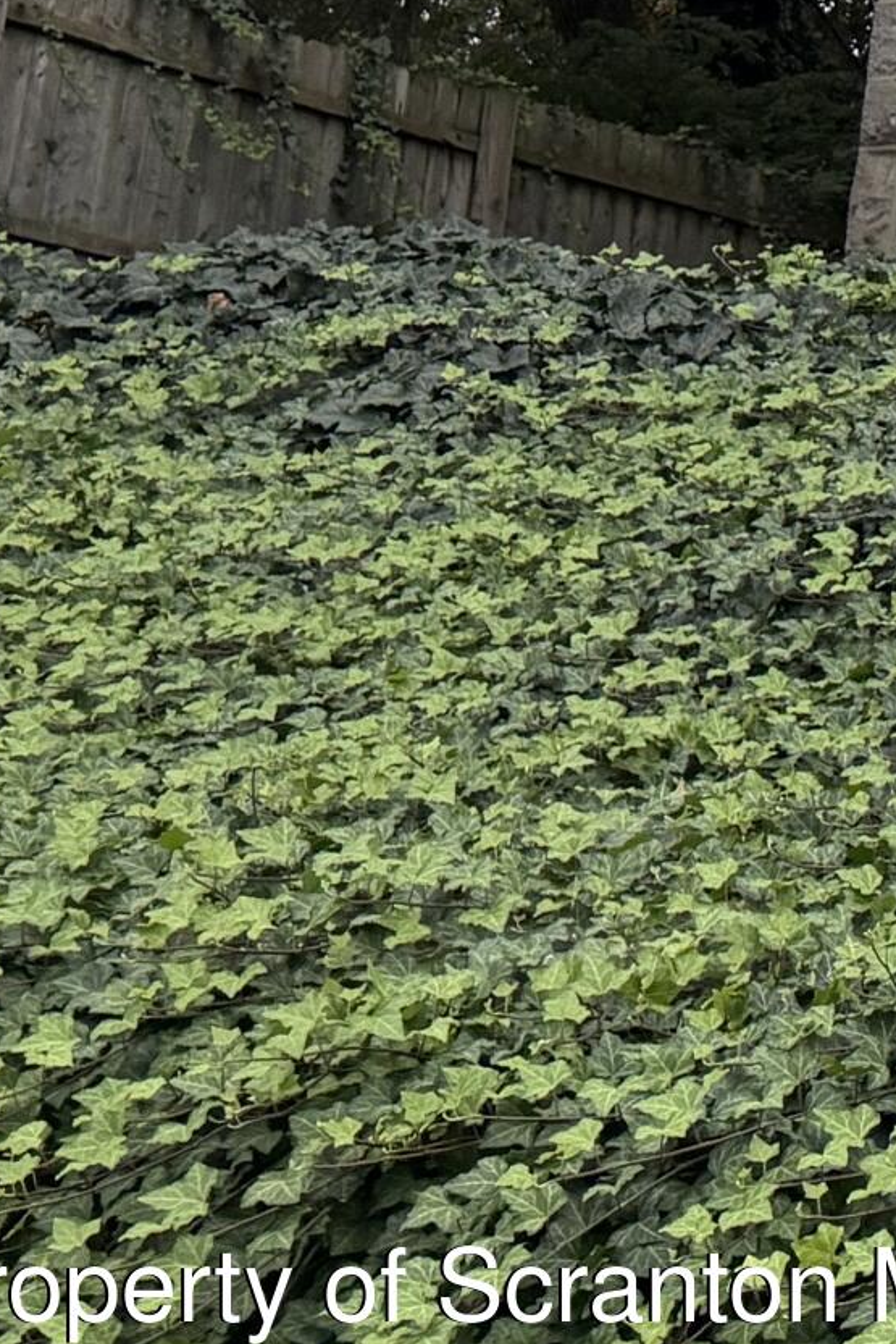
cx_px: 1989
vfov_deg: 20.8
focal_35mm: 90
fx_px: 3358
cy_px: -365
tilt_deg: +19.2
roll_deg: +1.9
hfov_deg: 12.6
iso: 200
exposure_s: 1/148
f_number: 1.78
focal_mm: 6.76
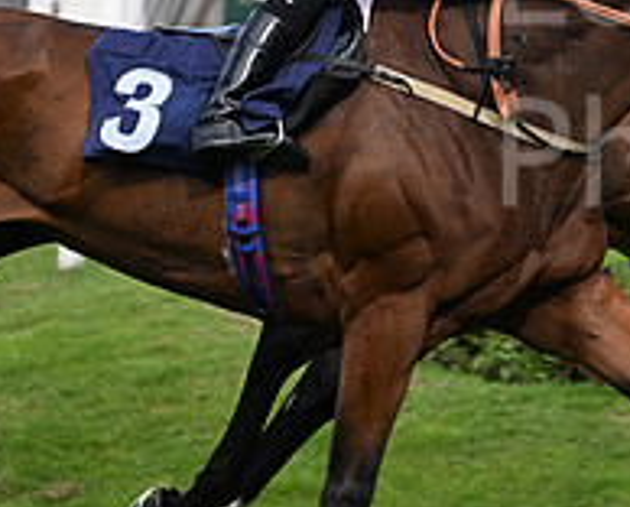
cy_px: 2
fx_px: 7062
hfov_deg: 5.1
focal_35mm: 378
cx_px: 922
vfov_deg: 4.1
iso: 500
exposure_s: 1/2000
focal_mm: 135
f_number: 5
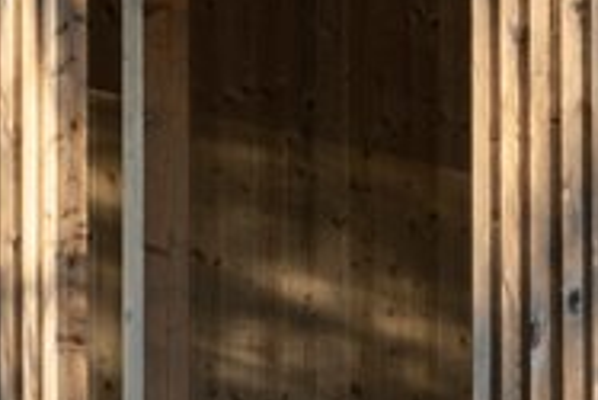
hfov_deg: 5.5
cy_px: 608
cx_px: 1215
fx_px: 6051
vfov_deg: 3.8
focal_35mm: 364
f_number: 19
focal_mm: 85
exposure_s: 1/3
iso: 100
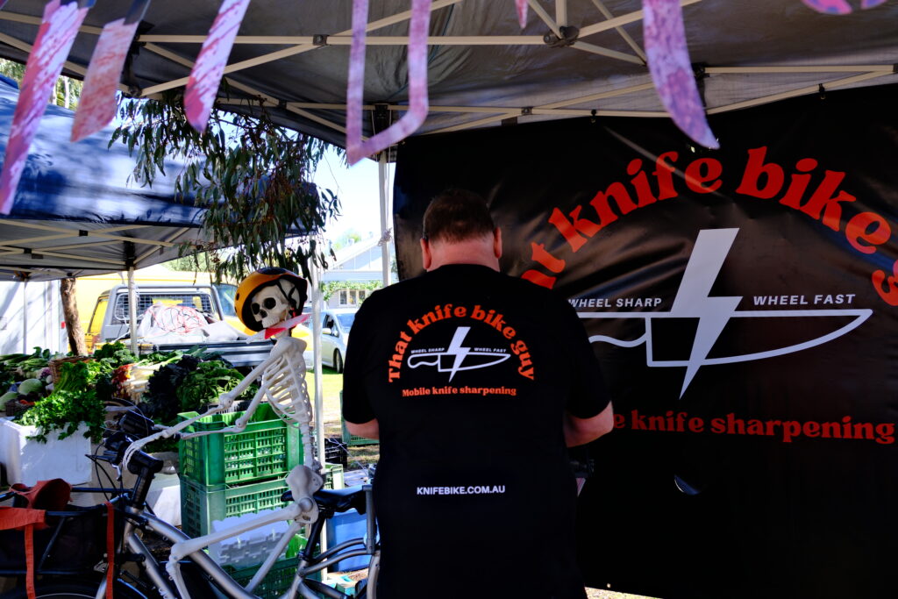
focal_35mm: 34
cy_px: 300
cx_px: 449
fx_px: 848
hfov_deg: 55.8
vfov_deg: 38.9
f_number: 5.6
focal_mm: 22.4
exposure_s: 1/105
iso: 250
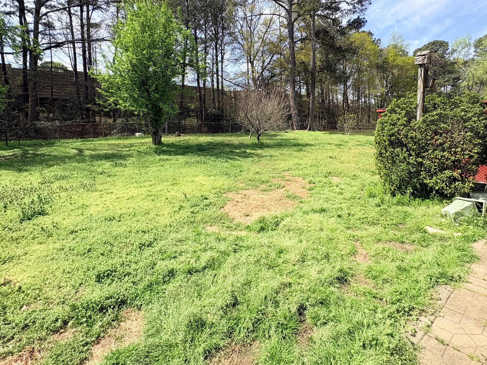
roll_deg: +1.4
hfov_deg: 84.4
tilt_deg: -4.6
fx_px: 267
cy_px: 151
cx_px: 268
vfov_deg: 68.2
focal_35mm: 19
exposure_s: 1/889
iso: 40
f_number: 2.2
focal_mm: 2.22
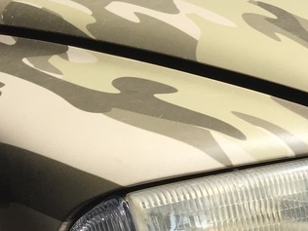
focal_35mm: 94
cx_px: 484
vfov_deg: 15.6
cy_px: 193
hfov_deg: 18.2
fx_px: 836
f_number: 2.2
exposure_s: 1/1980
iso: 32
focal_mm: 4.15
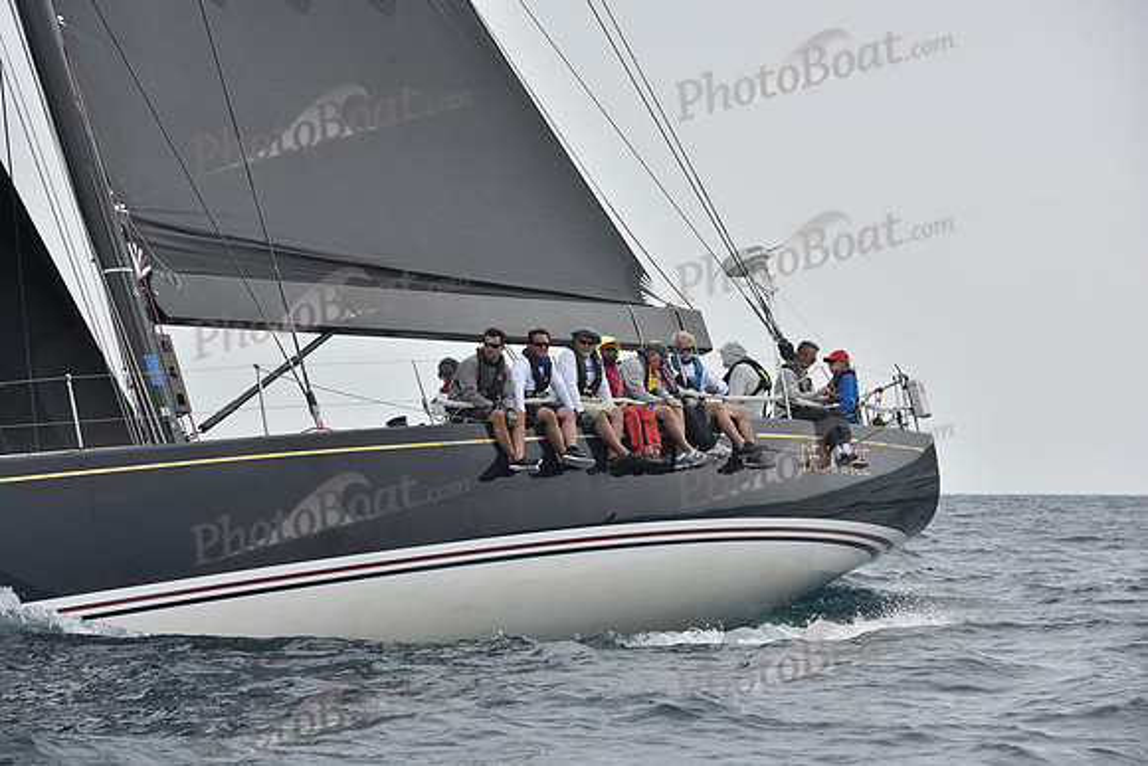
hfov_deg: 12.4
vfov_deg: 8.3
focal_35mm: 165
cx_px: 574
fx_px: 5263
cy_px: 383
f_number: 10
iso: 250
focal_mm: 165
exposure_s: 1/800
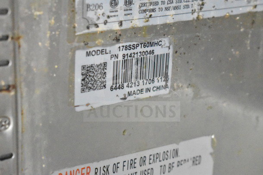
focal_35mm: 82
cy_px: 88
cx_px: 132
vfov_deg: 16.6
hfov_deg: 24.6
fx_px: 603
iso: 25600
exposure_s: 1/20
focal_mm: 55
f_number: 5.6
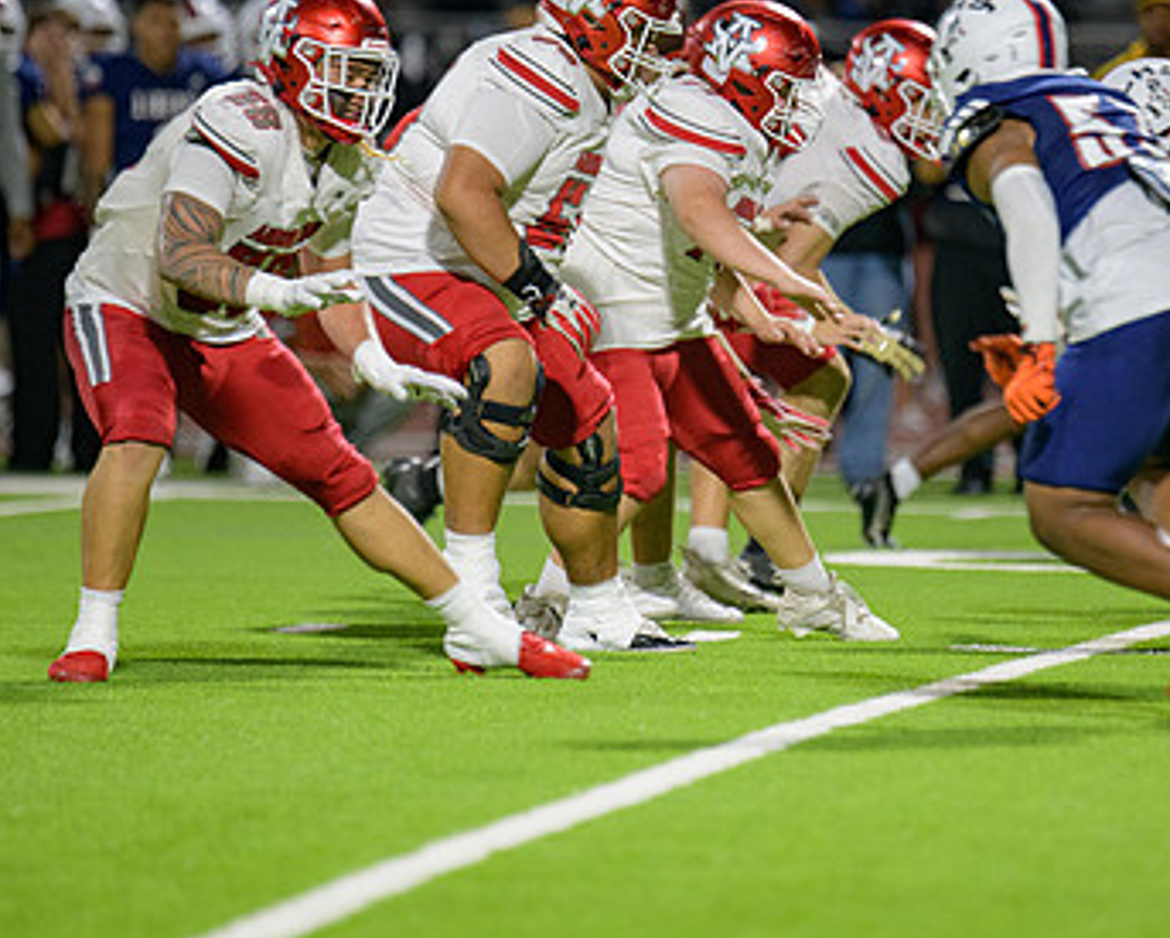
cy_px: 373
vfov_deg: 3.3
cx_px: 788
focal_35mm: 476
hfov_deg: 4.1
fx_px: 16497
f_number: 2.8
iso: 2000
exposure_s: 1/250
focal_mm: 300
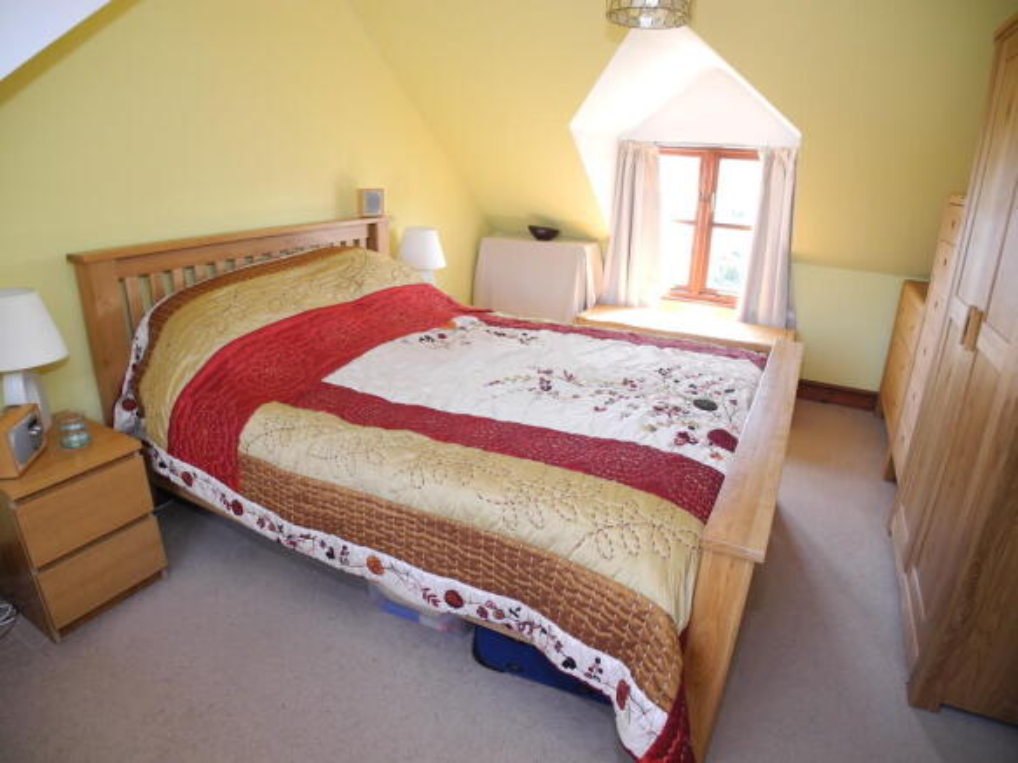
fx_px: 823
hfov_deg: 63.5
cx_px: 509
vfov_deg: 49.7
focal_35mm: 28
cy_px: 382
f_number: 2.8
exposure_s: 1/30
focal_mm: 6
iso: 120
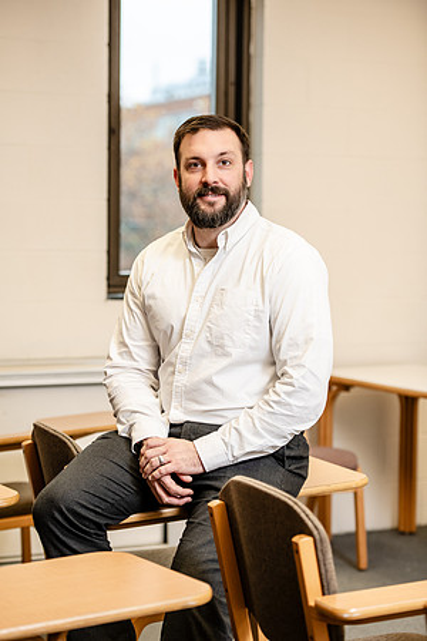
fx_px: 1530
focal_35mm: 86
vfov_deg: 23.6
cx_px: 214
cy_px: 320
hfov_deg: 15.9
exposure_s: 1/200
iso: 800
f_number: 3.2
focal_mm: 86
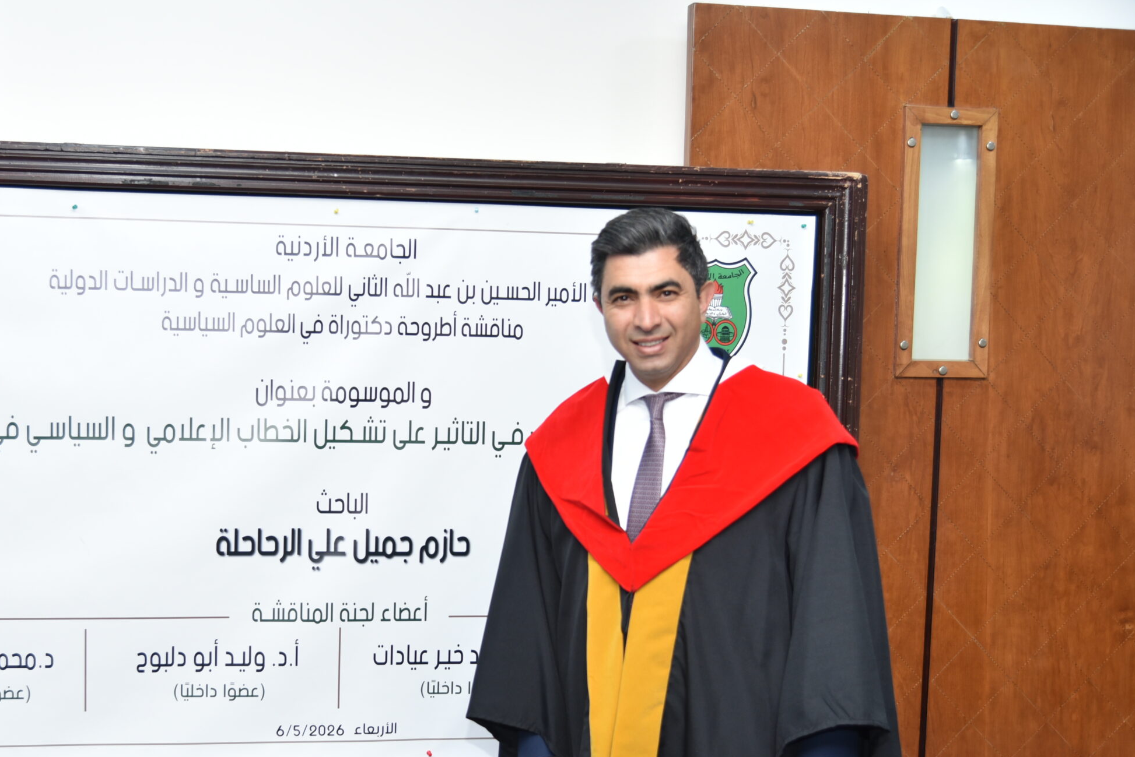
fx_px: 1577
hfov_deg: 39.3
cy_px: 487
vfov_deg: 26.9
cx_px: 415
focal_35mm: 50
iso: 400
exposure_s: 1/160
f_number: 4
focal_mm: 38
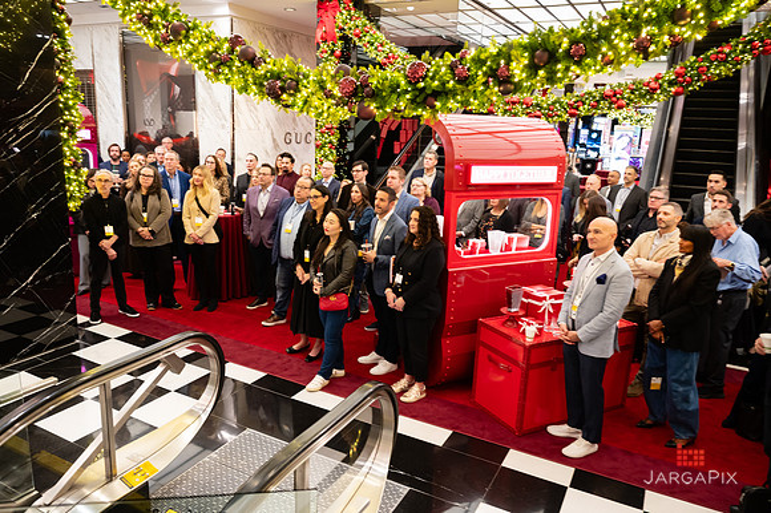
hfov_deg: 68.2
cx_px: 380
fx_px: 569
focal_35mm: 27
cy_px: 253
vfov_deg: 48.5
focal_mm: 25.5
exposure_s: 1/160
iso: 1250
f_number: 3.2
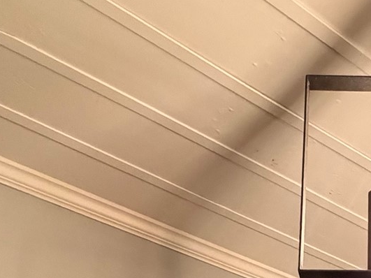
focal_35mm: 54
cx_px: 416
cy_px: 494
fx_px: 579
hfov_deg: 31.3
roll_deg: +0.8
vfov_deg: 20.0
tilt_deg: +12.1
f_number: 2.2
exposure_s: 1/60
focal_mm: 2.22
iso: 800
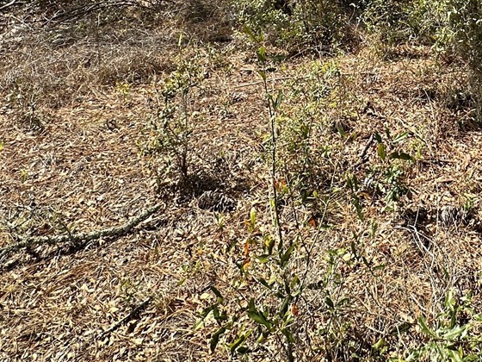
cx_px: 432
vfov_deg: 29.4
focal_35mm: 40
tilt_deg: +2.2
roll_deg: +3.1
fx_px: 557
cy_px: -102
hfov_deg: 42.9
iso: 40
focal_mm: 2.22
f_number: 2.2
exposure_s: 1/861
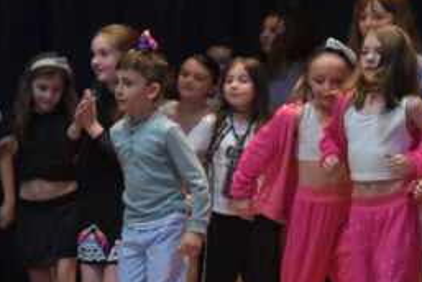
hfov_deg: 9.8
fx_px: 2453
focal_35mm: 209
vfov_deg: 6.6
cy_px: 116
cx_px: 365
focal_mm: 70
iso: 6400
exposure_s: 1/800
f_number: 2.8
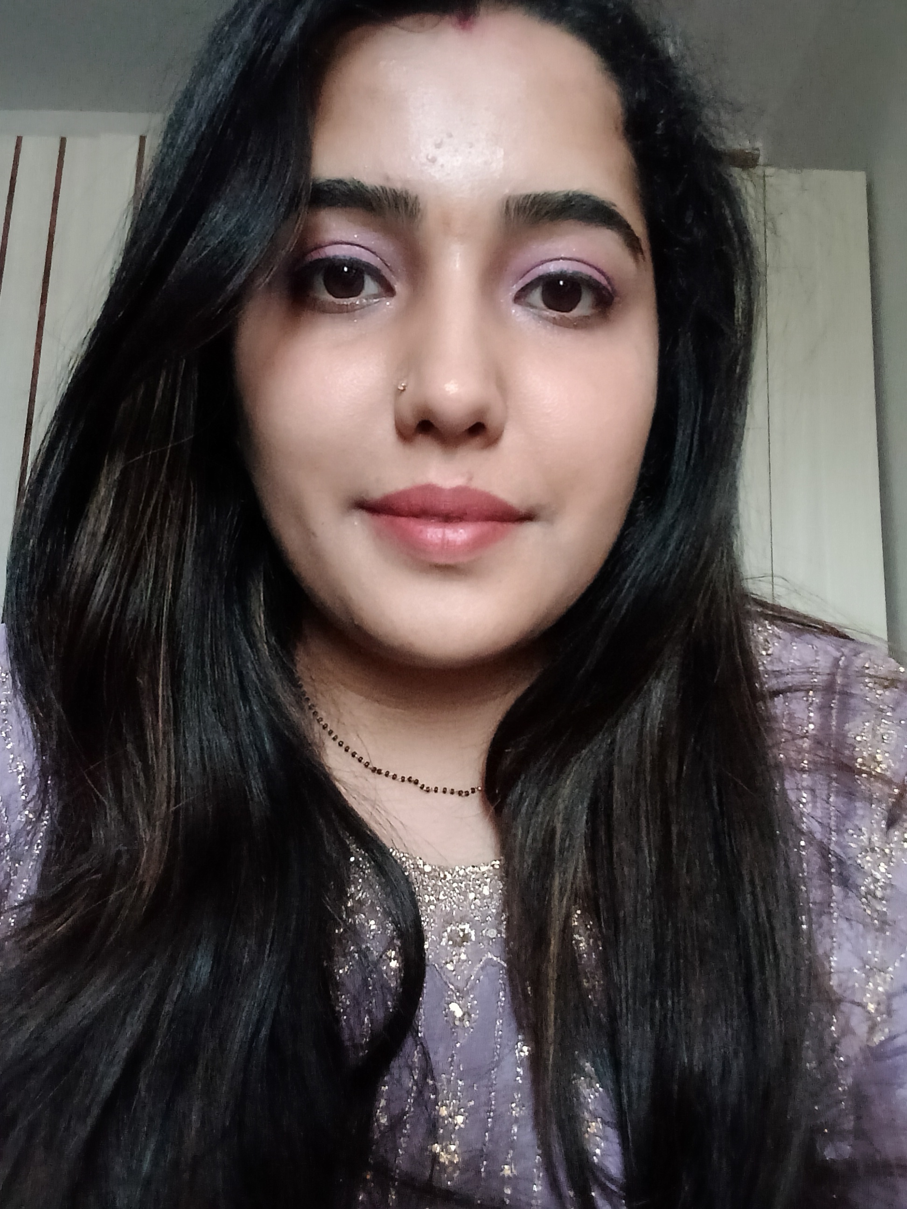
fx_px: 943
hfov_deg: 51.4
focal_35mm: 27
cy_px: 604
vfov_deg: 65.3
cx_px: 454
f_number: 2.2
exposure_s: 1/20
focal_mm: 2.23
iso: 800
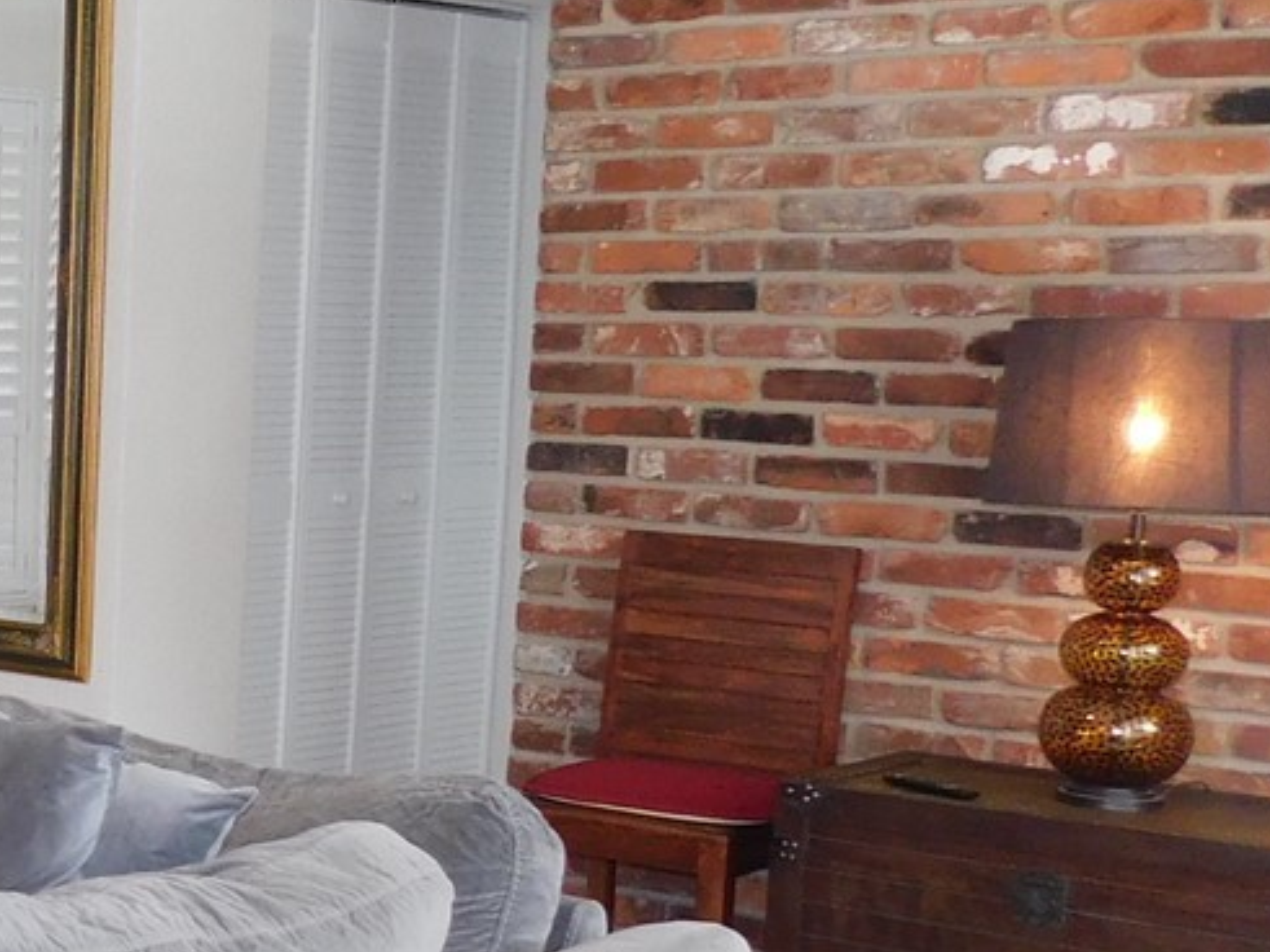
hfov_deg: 21.2
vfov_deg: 19.6
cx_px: -722
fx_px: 2751
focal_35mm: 75
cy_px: 582
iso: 180
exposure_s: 1/30
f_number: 3
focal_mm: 4
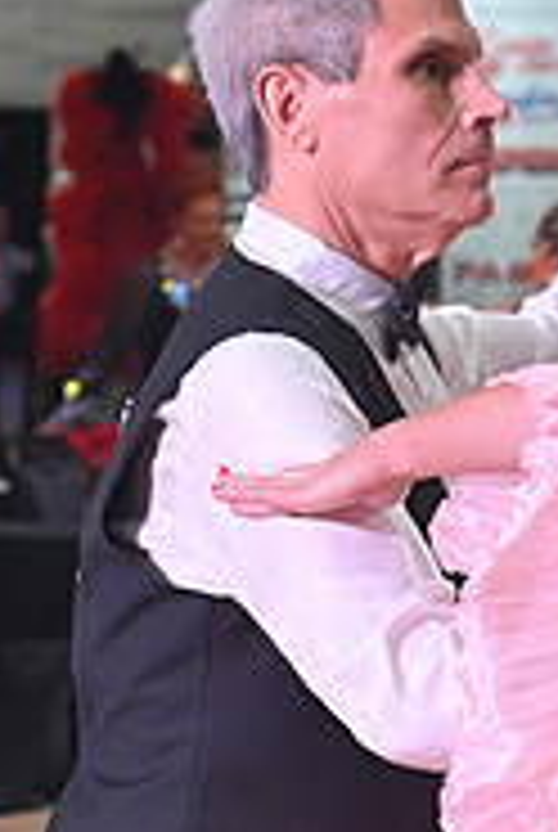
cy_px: 1007
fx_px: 5072
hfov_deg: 6.3
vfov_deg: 9.3
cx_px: 434
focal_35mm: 219
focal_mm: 70
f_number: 5
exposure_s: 1/320
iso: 3200
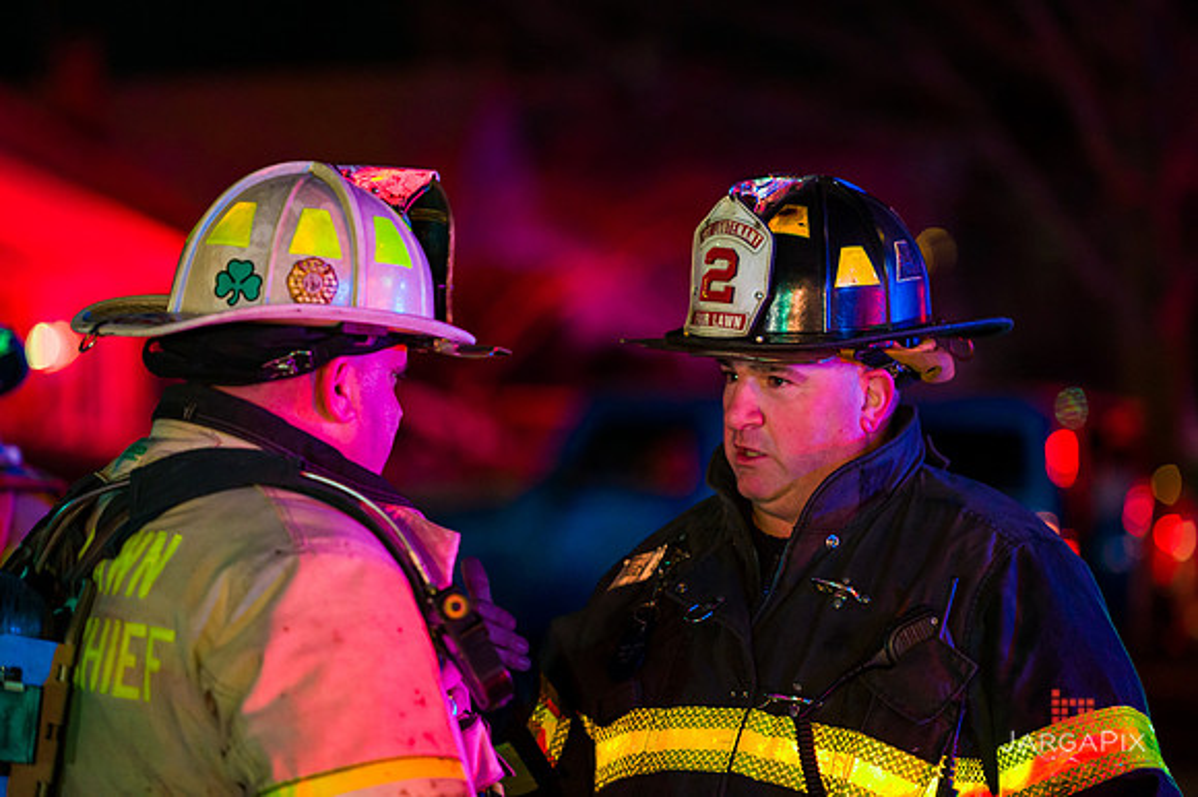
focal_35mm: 160
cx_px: 599
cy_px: 398
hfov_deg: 12.8
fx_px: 5321
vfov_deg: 8.6
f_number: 3.2
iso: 3200
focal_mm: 160
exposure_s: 1/125
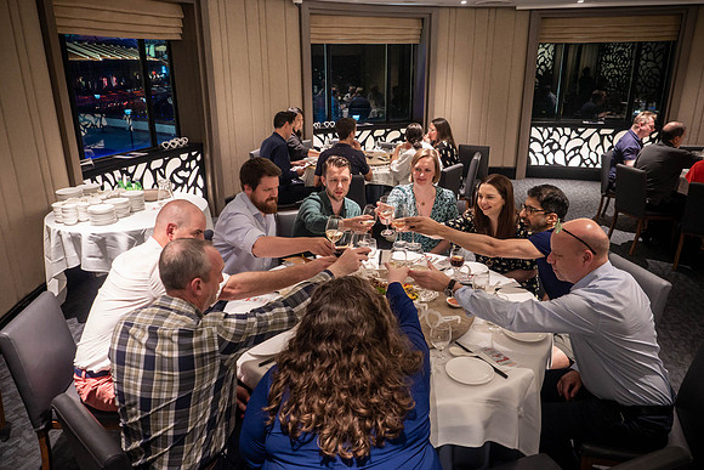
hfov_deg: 71.6
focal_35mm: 25
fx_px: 488
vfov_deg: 51.4
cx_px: 352
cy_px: 235
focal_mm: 12
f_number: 2.8
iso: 2000
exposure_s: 1/60
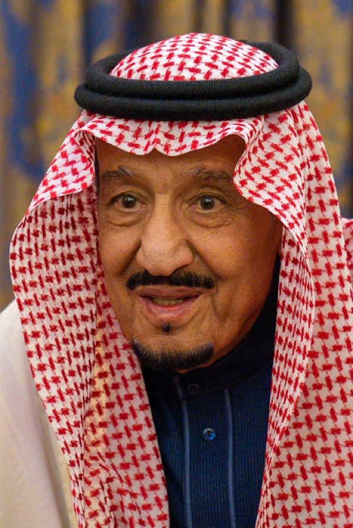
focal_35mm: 70
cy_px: 264
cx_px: 176
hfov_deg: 19.5
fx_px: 1027
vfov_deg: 28.8
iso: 2500
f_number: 2.8
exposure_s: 1/250
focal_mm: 70
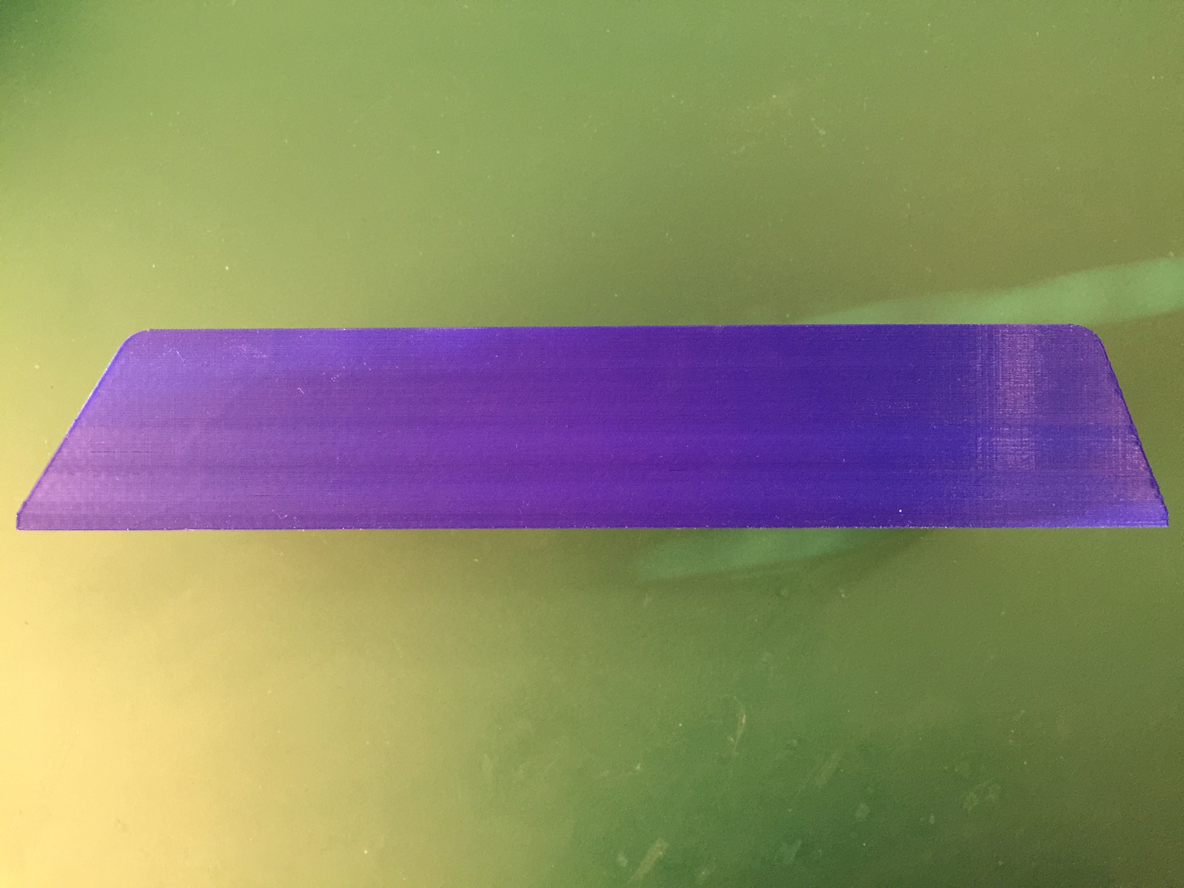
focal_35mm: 29
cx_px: 592
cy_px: 444
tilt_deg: -88.7
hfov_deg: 61.7
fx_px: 992
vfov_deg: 48.2
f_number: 2.2
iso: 160
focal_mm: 4.15
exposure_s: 1/8
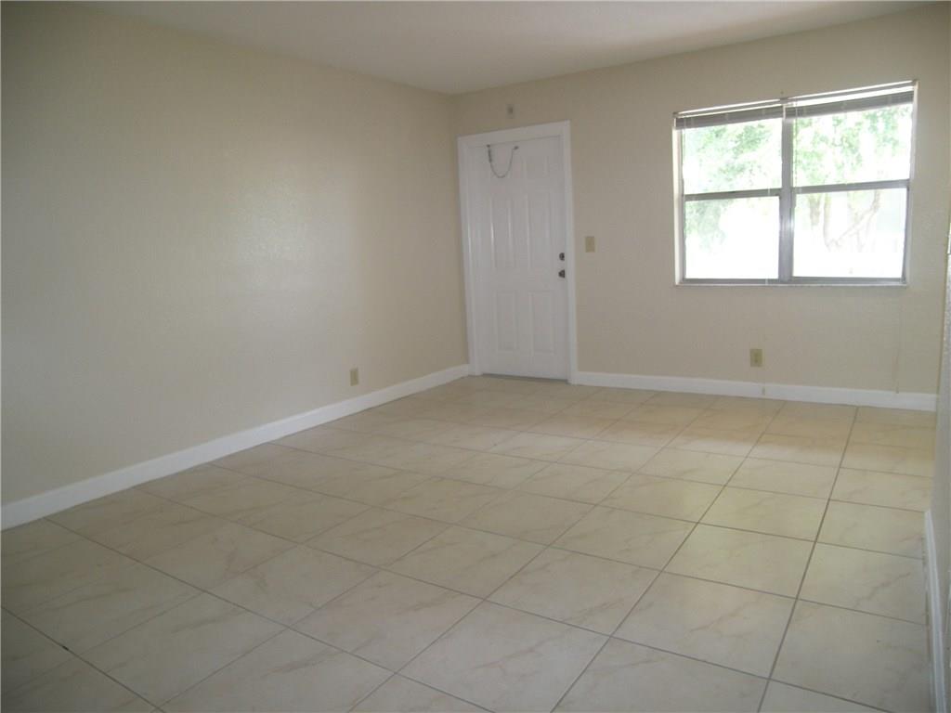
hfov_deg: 71.6
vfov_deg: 56.8
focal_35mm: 24
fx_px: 659
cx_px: 476
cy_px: 356
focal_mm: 5
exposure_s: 1/30
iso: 100
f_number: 2.8
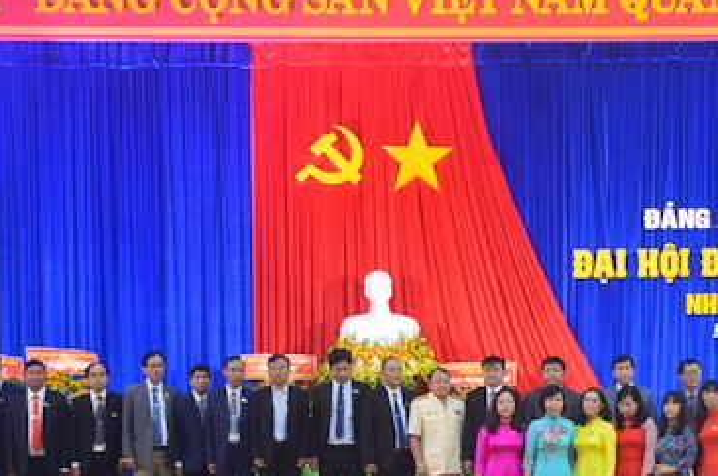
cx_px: 567
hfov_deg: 18.3
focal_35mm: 111
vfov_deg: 12.1
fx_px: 2210
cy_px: 533
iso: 800
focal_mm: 30
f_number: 4
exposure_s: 1/50
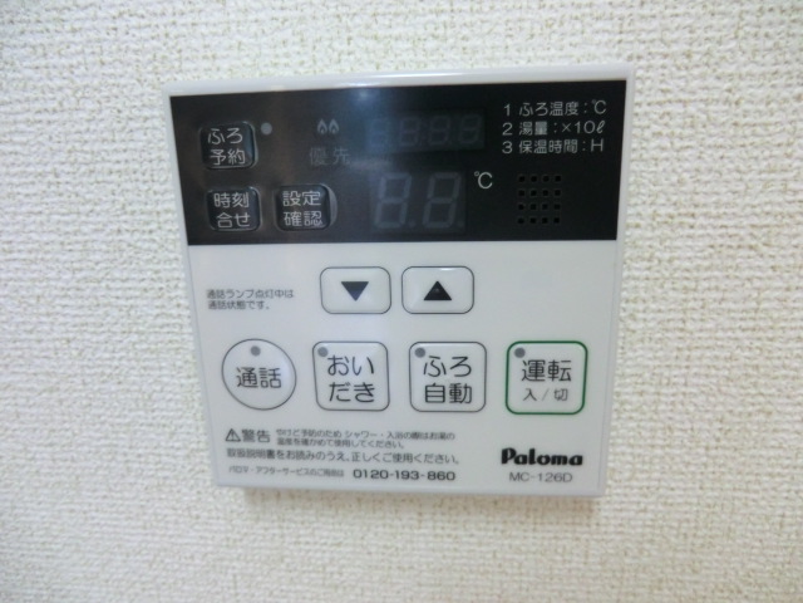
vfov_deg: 56.8
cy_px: 302
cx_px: 402
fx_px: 557
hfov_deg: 71.6
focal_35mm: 24
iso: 320
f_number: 3.2
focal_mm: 4.3
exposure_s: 1/60
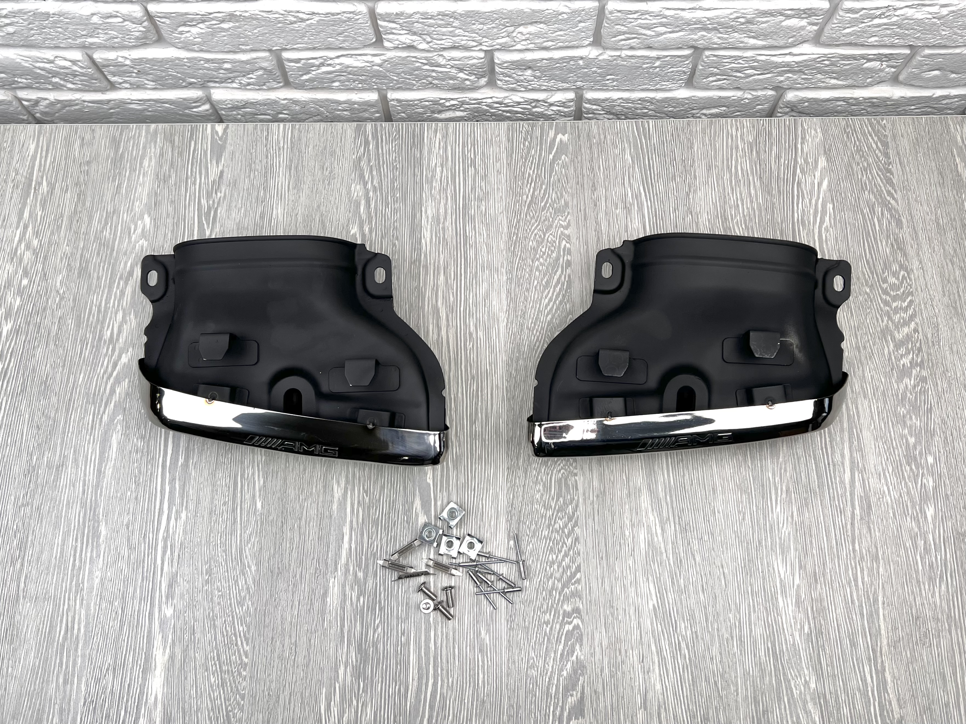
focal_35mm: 26
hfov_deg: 67.3
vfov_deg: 53.1
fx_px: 725
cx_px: 483
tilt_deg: -72.1
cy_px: 362
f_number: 1.5
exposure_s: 1/502
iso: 50
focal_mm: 5.7
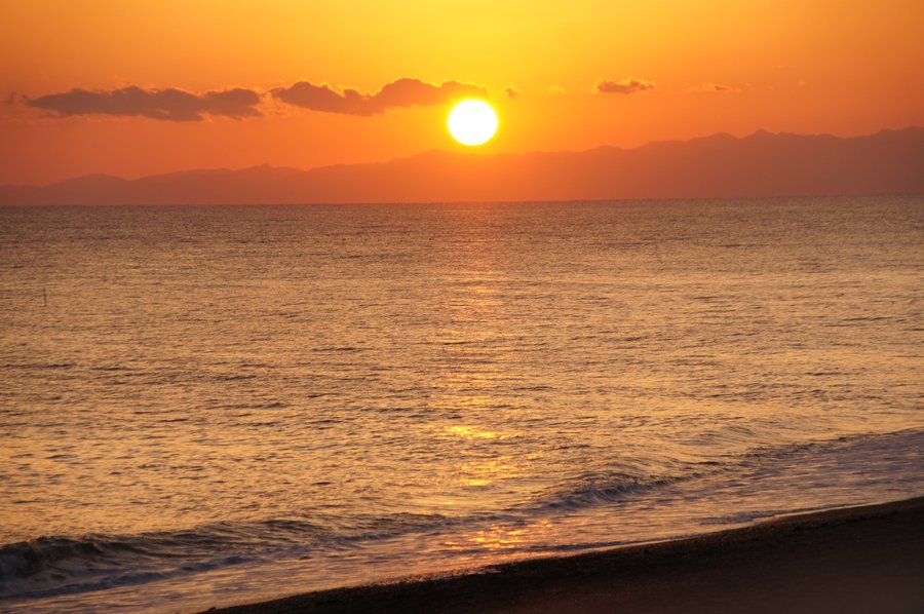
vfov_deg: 6.7
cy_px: 307
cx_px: 462
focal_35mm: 206
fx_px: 5269
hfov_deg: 10.0
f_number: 7.1
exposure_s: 1/400
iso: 200
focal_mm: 137
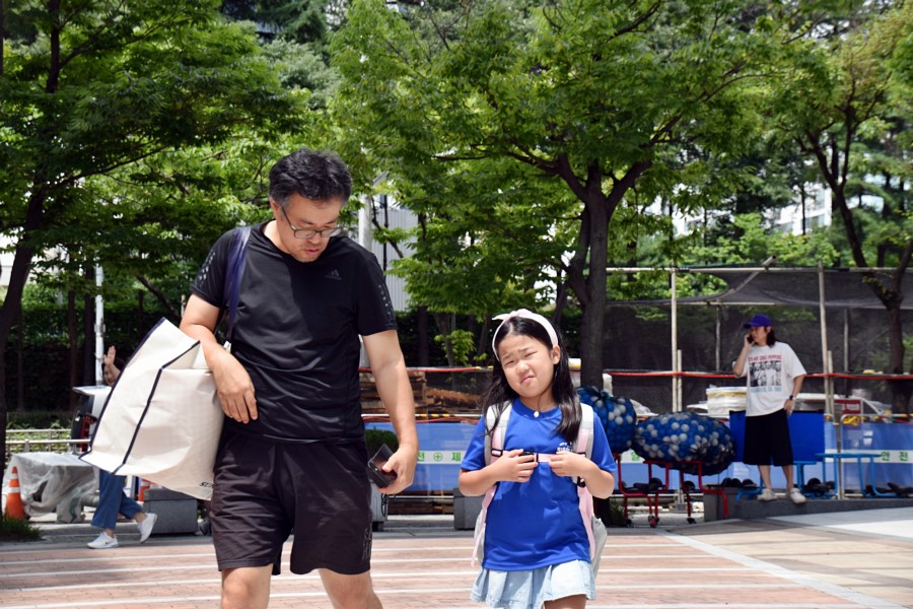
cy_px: 304
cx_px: 456
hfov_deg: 20.9
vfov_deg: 14.0
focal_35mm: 98
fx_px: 2473
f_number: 8
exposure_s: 1/250
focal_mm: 65
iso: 200
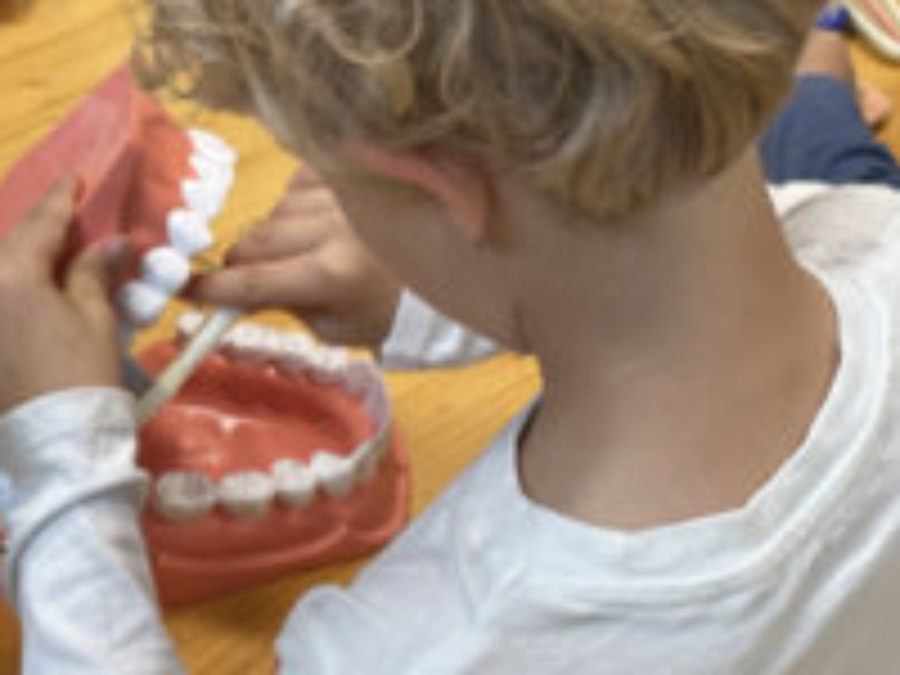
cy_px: 270
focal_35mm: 96
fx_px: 2496
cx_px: 418
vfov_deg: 15.4
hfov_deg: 20.4
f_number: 1.8
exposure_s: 1/100
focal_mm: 6.9
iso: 80
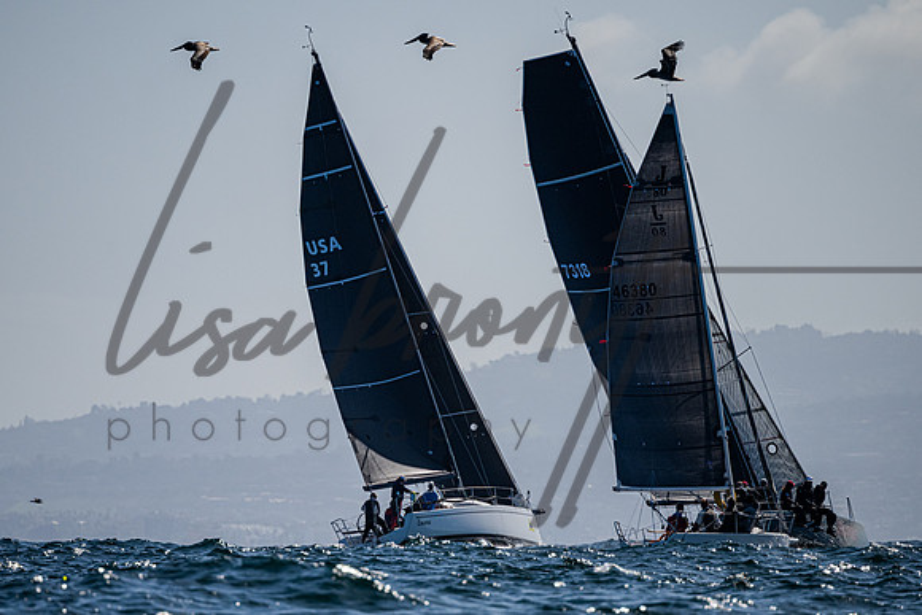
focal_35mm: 521
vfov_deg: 2.6
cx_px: 434
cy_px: 373
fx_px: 13356
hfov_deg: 4.0
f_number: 5.6
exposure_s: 1/8000
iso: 400
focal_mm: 400
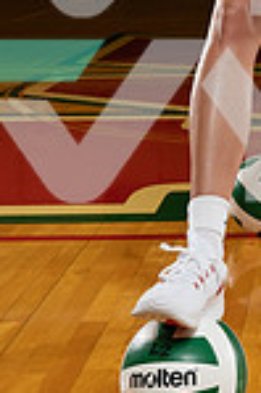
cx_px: 340
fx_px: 1123
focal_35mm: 103
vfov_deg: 18.9
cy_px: -63
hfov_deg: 12.8
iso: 1250
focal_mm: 34
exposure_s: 1/250
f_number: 8
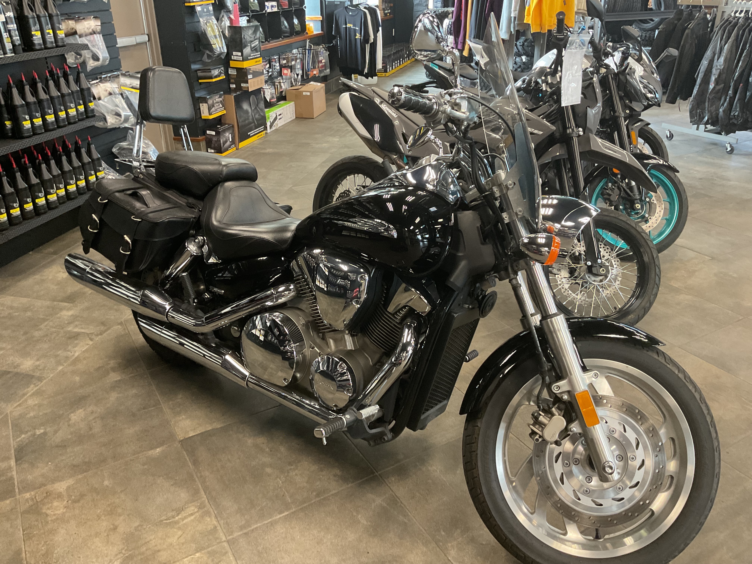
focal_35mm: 29
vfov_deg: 48.2
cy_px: 282
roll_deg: +0.6
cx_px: 376
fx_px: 630
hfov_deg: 61.7
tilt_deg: -26.1
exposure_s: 1/60
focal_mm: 3
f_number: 1.8
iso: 250
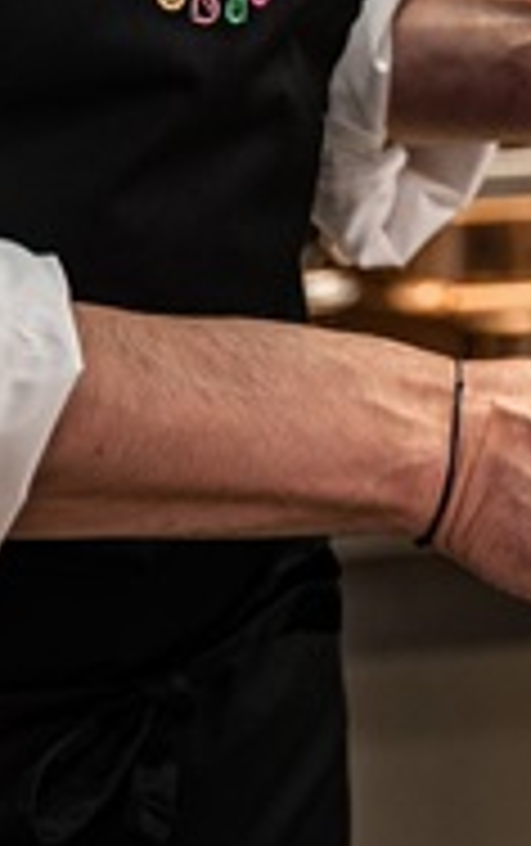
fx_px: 5725
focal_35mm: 248
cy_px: -68
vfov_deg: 8.4
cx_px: 788
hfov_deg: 5.3
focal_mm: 61
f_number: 2.8
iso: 250
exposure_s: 1/160
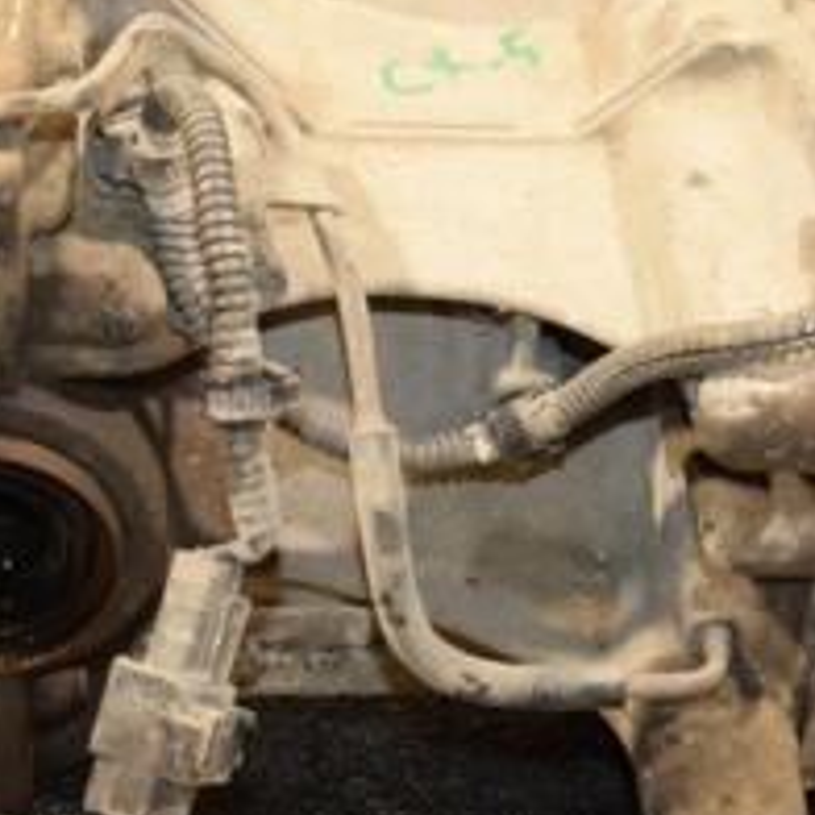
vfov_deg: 14.9
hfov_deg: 14.9
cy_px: 478
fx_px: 3117
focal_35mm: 117
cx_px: 349
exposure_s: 1/100
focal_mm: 30
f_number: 5
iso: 800
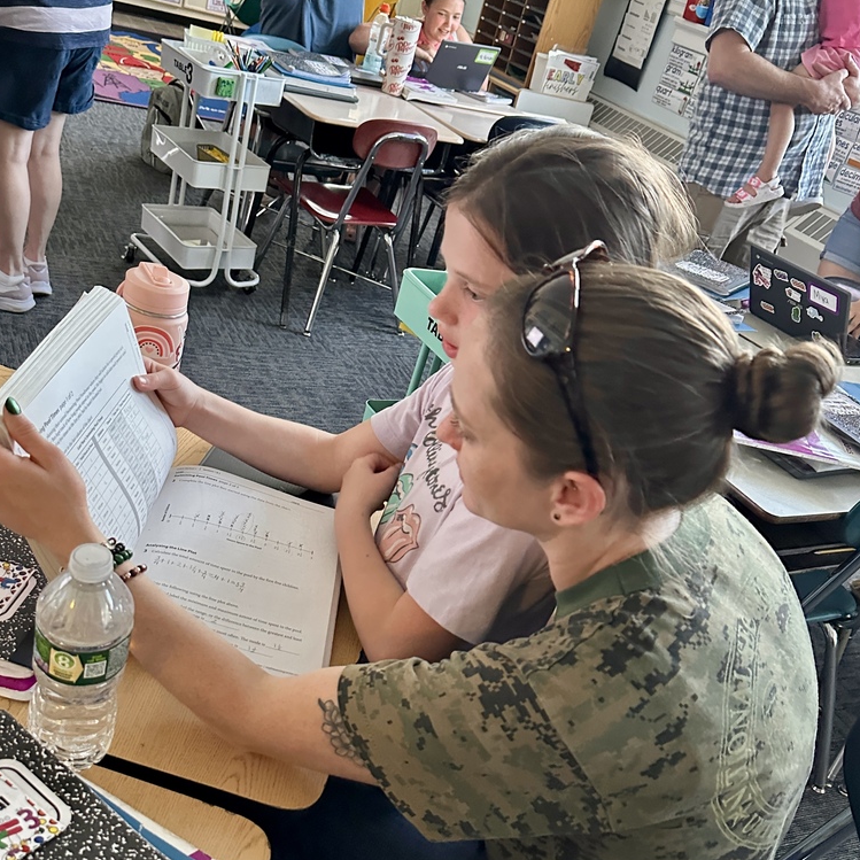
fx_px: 815
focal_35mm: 29
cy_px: 448
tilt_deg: -29.8
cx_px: 429
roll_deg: -17.4
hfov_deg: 55.6
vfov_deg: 55.6
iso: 800
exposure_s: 1/60
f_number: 1.78
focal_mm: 6.86
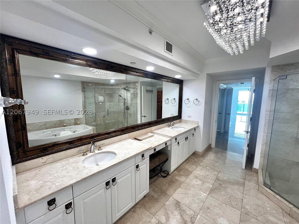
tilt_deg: -6.7
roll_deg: -0.4
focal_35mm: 13
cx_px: 150
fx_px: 112
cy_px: 112
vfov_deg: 89.9
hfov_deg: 106.2
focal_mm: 1.57
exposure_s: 1/120
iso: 80
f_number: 1.8
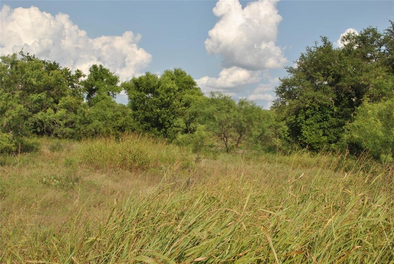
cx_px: 197
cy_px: 132
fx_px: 427
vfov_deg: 34.3
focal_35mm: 39
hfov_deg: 49.5
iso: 100
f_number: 9
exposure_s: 1/320
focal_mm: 26
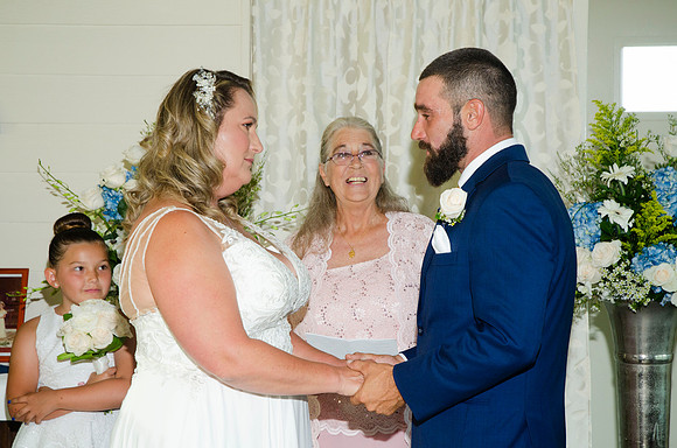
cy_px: 224
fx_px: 1464
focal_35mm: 78
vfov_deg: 17.4
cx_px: 338
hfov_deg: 26.0
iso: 400
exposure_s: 1/125
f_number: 5.6
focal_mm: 52
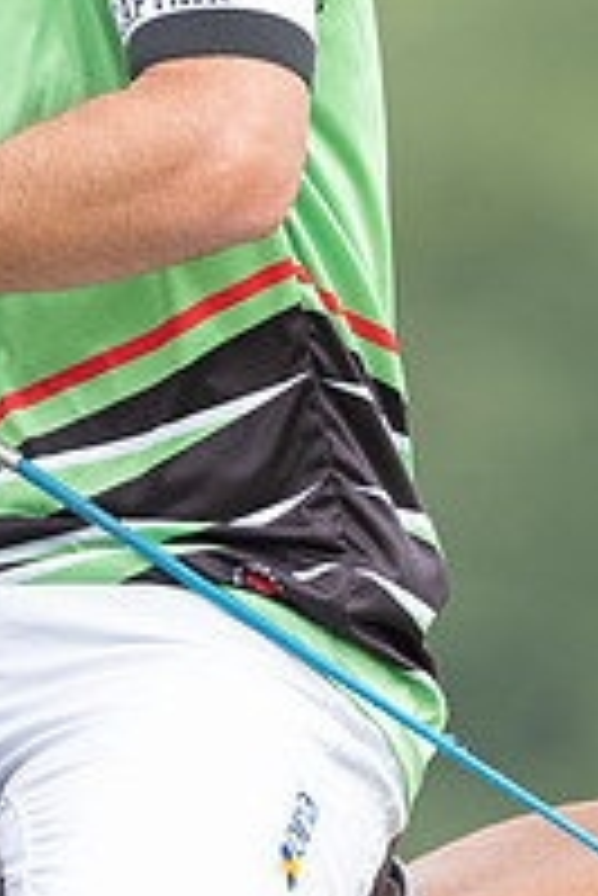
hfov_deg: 0.6
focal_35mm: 2212
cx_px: 2
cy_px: -290
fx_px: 55016
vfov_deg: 0.9
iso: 400
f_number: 4
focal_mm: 500
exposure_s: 1/1000
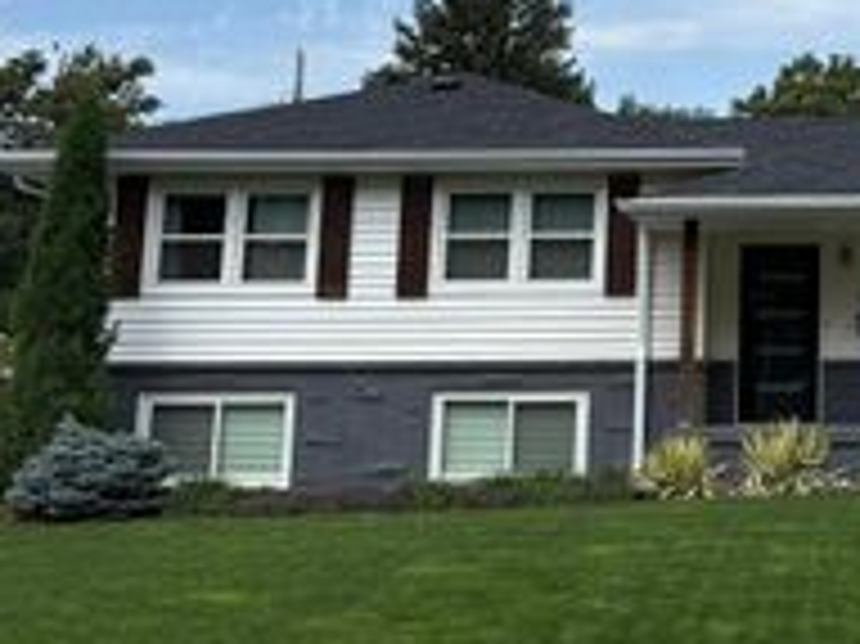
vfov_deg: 20.9
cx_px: 892
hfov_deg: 26.8
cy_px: 11
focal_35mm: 68
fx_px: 1688
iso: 50
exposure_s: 1/4065
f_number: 1.6
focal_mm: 5.96
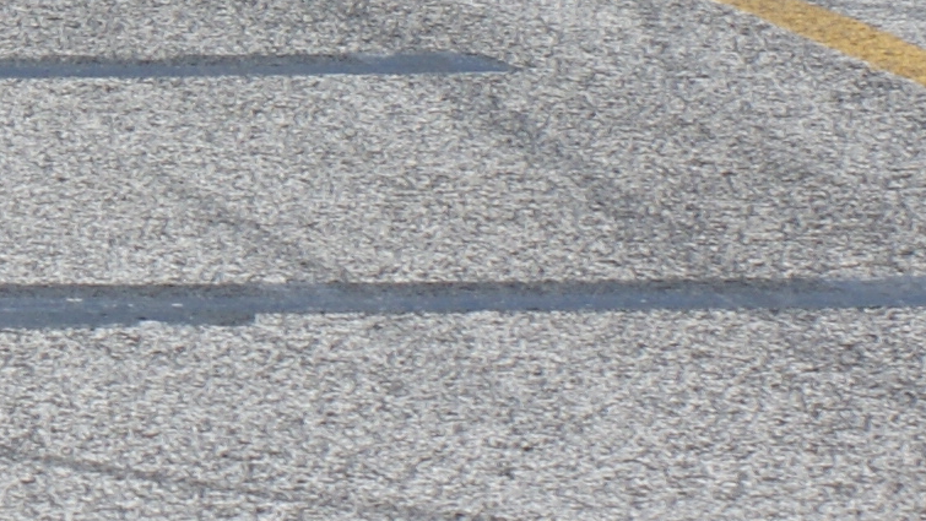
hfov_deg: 3.7
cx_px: -692
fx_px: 14072
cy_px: -634
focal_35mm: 573
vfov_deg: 2.1
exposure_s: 1/160
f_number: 11
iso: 100
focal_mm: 60
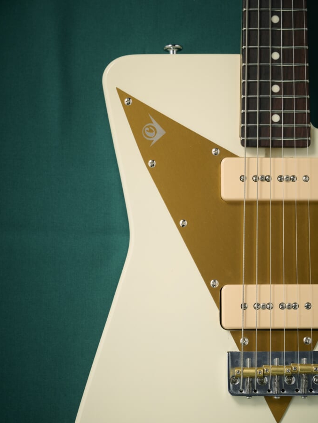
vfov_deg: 20.6
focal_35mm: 95
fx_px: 1163
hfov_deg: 15.6
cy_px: 238
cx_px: 158
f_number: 7.1
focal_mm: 87
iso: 500
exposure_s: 1/125
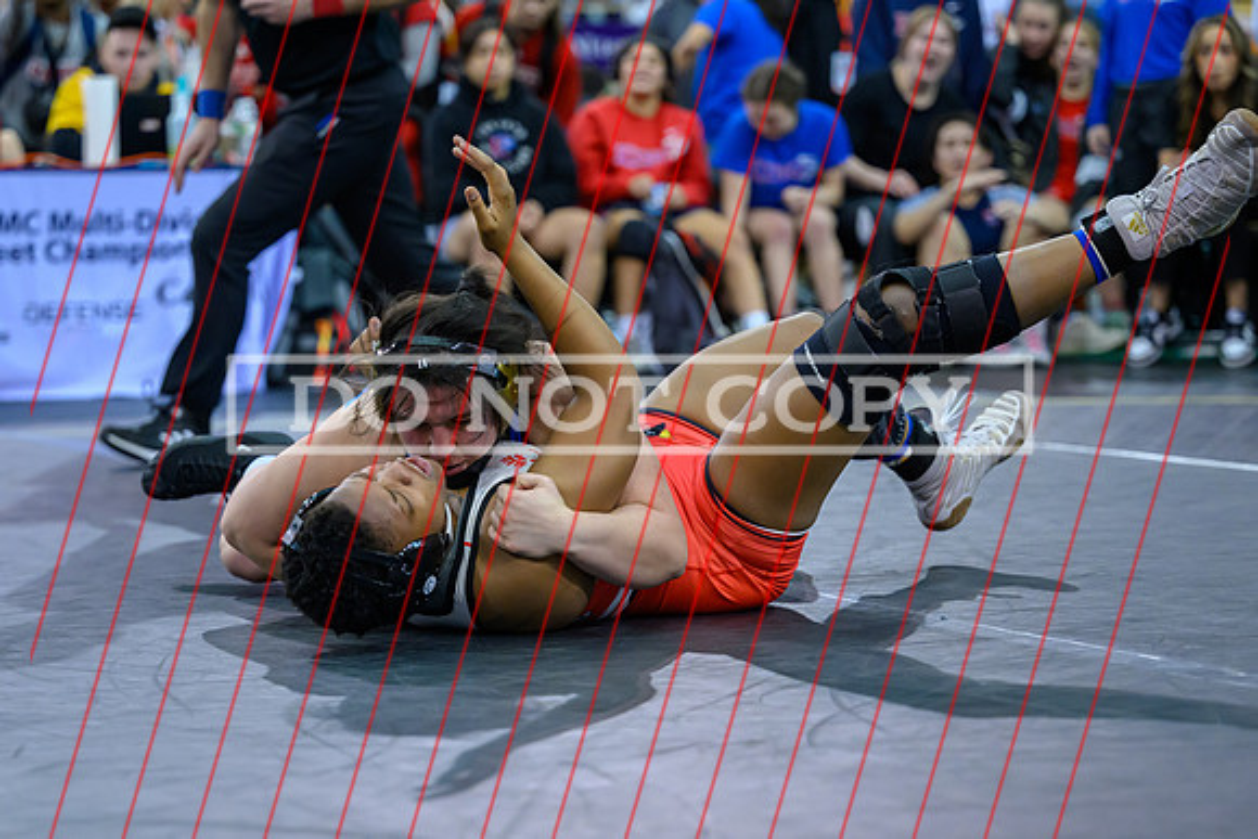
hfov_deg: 17.4
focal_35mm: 118
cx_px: 539
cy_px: 555
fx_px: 4118
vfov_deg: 11.6
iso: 2800
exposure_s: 1/800
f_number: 2.8
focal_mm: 89
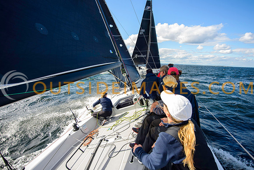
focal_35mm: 17
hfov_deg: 94.7
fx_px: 117
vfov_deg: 71.8
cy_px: 85
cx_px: 127
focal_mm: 15
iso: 400
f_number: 6.3
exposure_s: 1/800
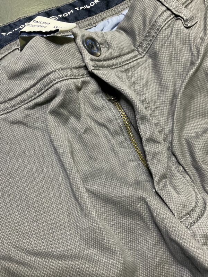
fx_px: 232
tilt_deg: -69.9
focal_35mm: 29
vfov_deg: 61.7
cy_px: 138
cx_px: 104
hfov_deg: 48.2
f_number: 1.8
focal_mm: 3
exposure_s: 1/50
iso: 160
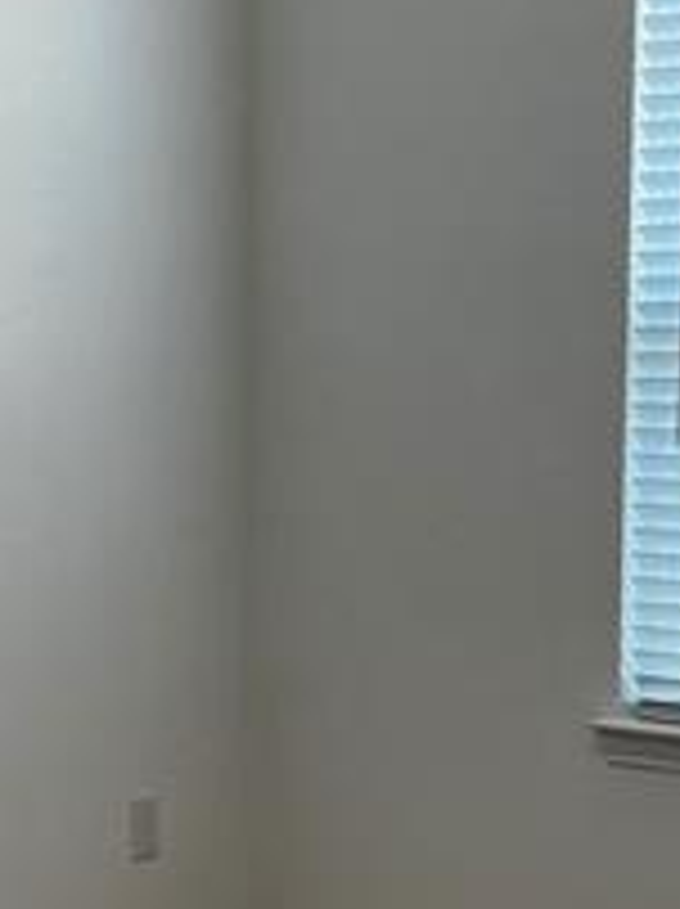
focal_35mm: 99
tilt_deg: -6.1
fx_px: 2599
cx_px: 248
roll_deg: -0.4
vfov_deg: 19.8
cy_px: 585
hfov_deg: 14.9
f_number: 1.5
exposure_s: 1/134
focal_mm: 5.7
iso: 64
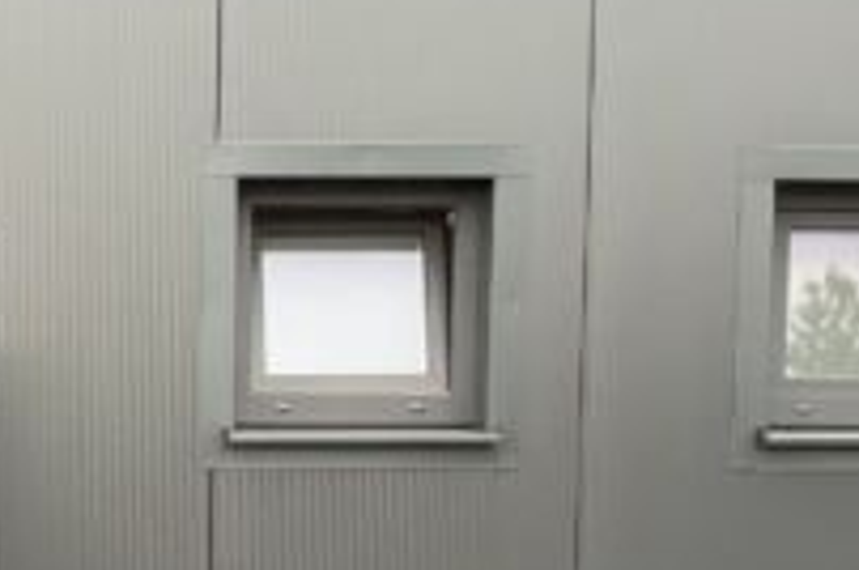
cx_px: -51
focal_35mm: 80
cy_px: 670
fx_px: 1906
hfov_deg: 24.0
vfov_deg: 16.4
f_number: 2.4
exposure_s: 1/60
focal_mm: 3.3
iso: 64
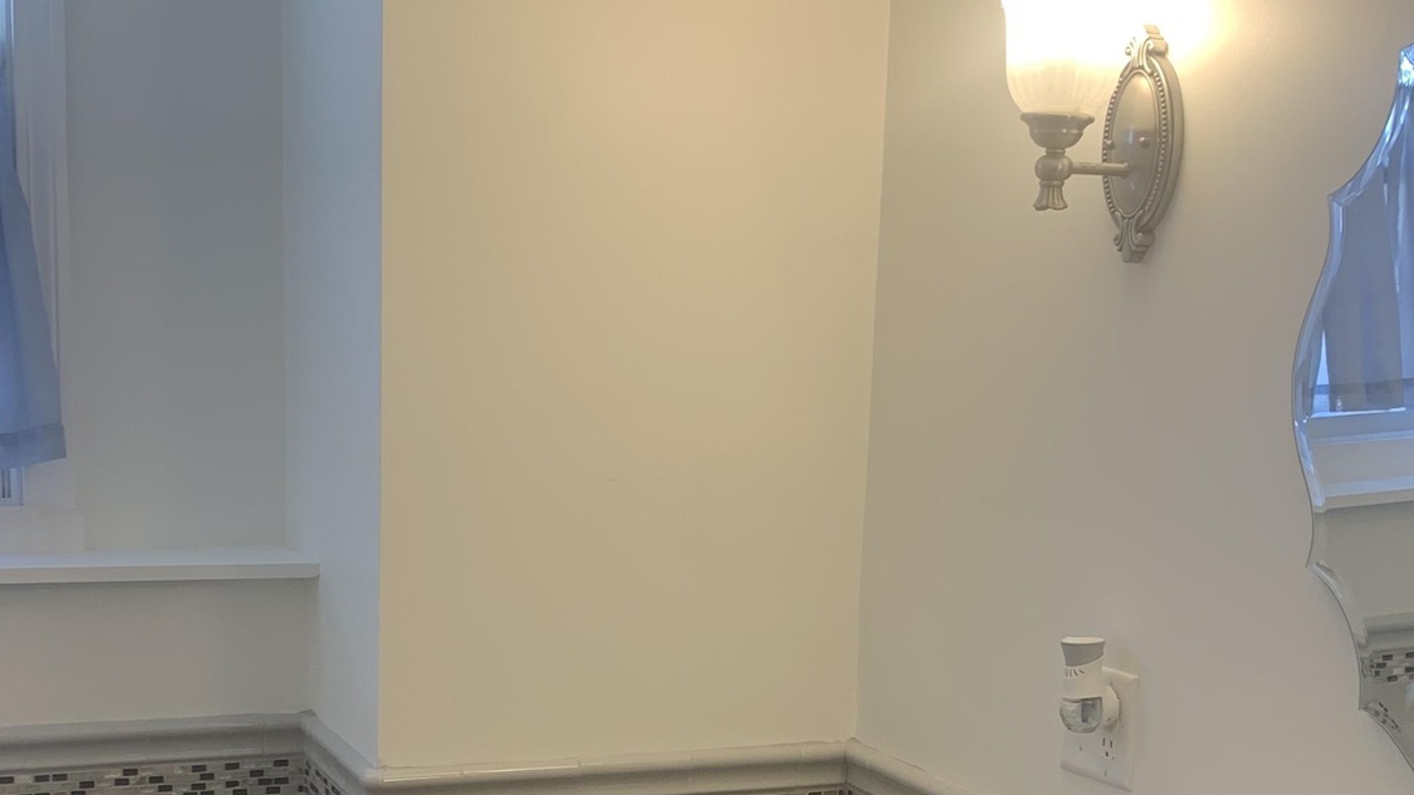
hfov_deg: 35.9
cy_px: 684
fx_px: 2175
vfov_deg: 20.4
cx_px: 572
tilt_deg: -9.3
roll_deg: -2.3
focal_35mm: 58
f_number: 1.8
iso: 50
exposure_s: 1/120
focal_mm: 4.25
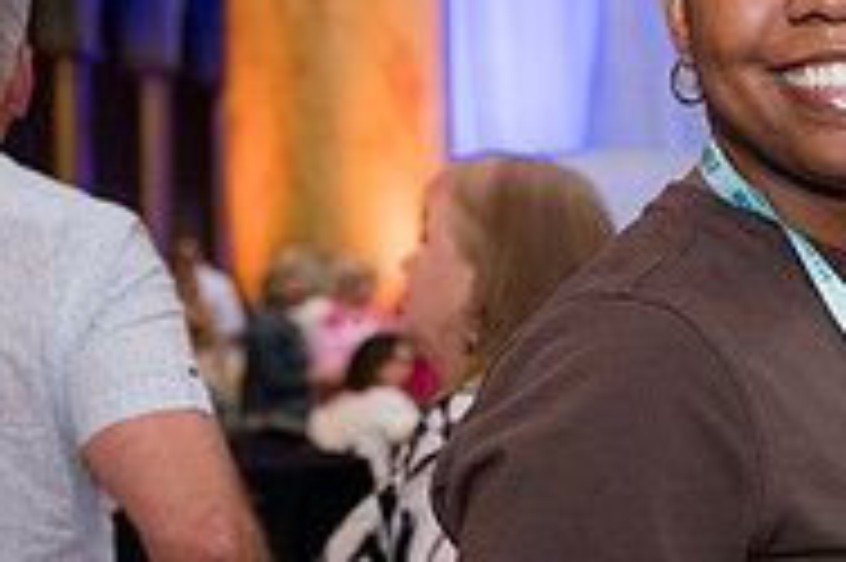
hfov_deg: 13.9
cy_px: 283
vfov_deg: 9.7
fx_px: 3311
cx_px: 1143
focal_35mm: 141
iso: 800
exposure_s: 1/100
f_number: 4
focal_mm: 44
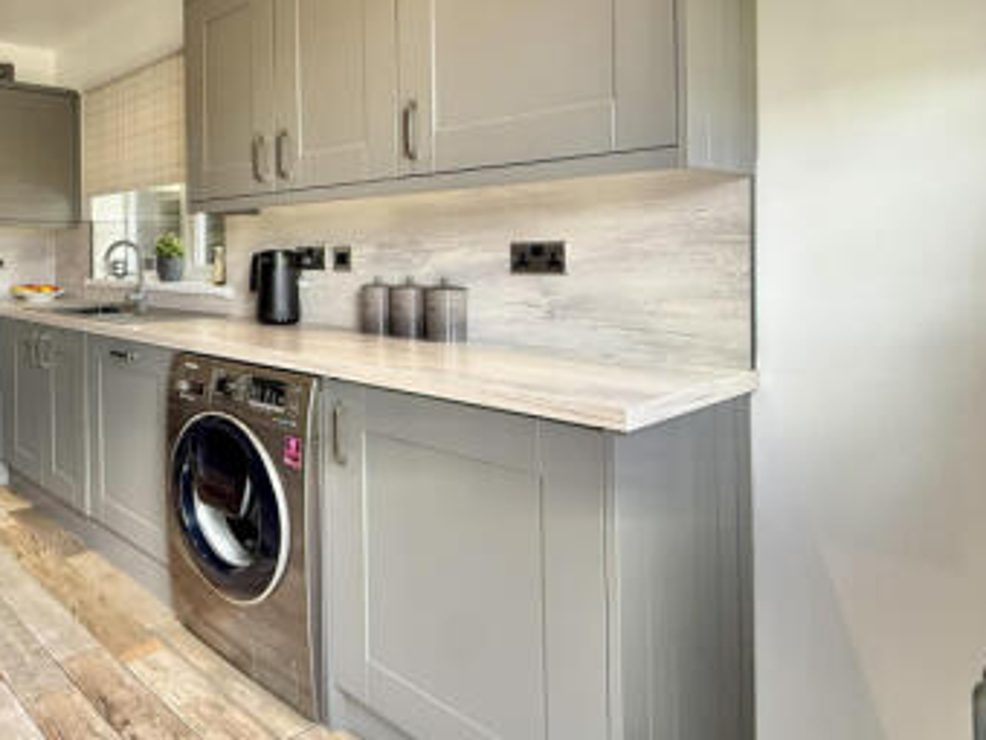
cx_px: 167
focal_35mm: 24
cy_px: 260
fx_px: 684
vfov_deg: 55.9
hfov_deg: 63.9
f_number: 2.2
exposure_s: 1/99
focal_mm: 2.22
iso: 160
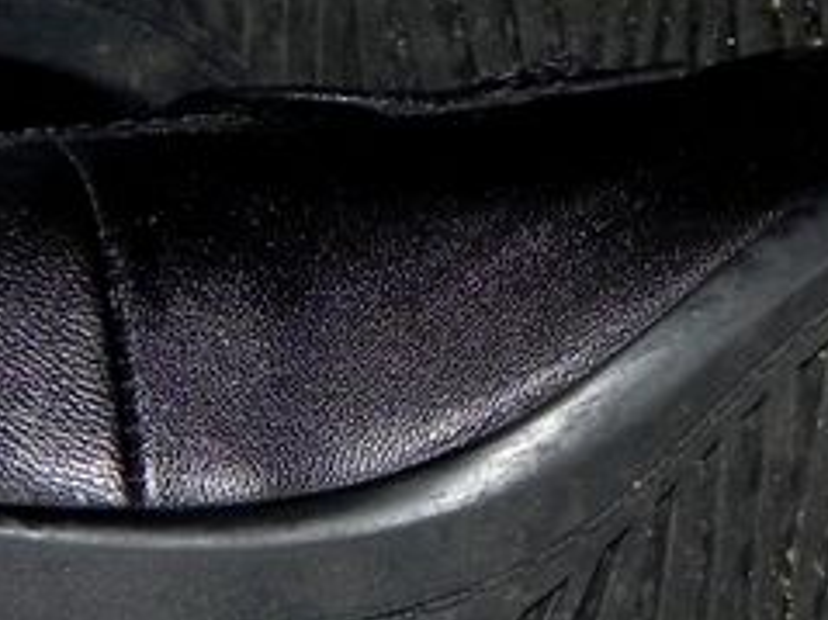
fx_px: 3299
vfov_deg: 10.7
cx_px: 222
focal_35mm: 138
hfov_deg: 14.3
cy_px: 319
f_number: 2.8
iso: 200
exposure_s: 1/30
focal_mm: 5.9
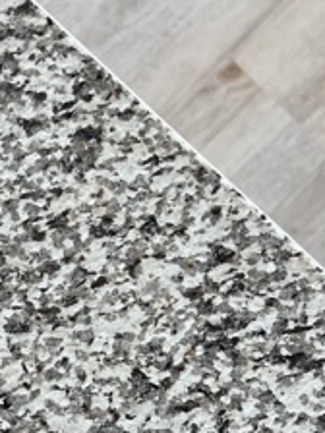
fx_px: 1490
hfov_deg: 11.4
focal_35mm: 119
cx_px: -282
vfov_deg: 16.0
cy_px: 497
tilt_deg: -84.3
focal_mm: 5.7
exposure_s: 1/120
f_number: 1.5
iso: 80
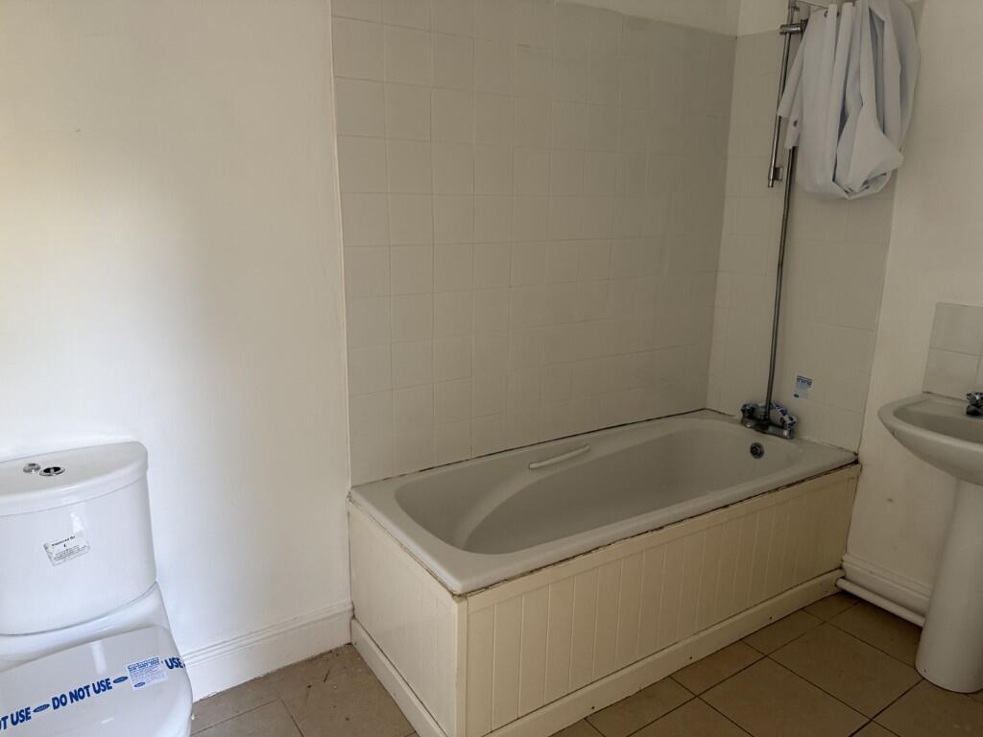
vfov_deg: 56.8
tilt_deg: -13.1
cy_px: 368
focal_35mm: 24
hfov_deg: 71.6
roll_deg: +0.1
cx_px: 492
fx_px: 682
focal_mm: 6.76
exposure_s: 1/62
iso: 200
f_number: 1.78
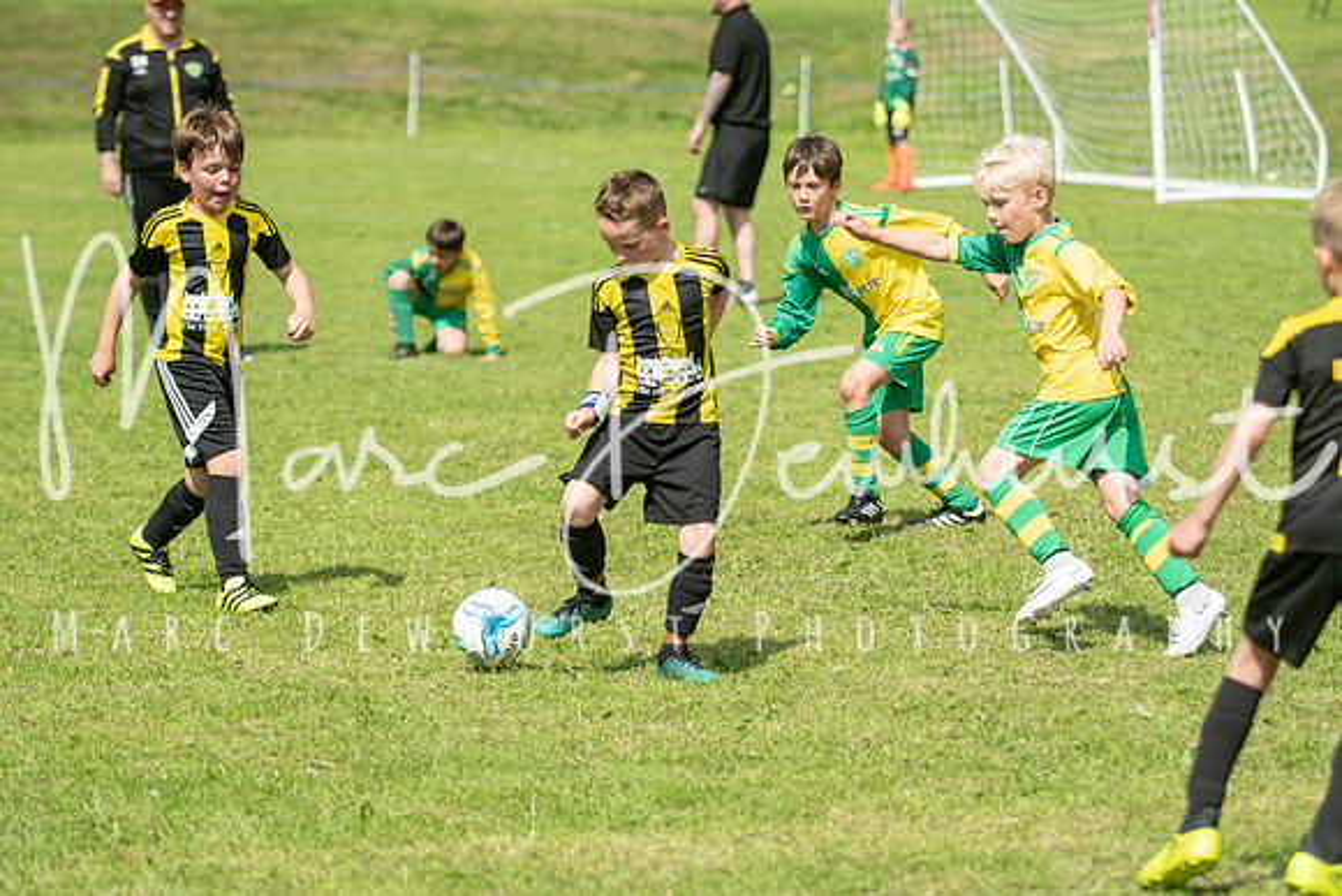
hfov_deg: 13.0
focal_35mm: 158
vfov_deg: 8.7
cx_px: 671
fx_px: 5872
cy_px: 448
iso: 250
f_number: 3.2
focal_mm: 105
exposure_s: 1/3200
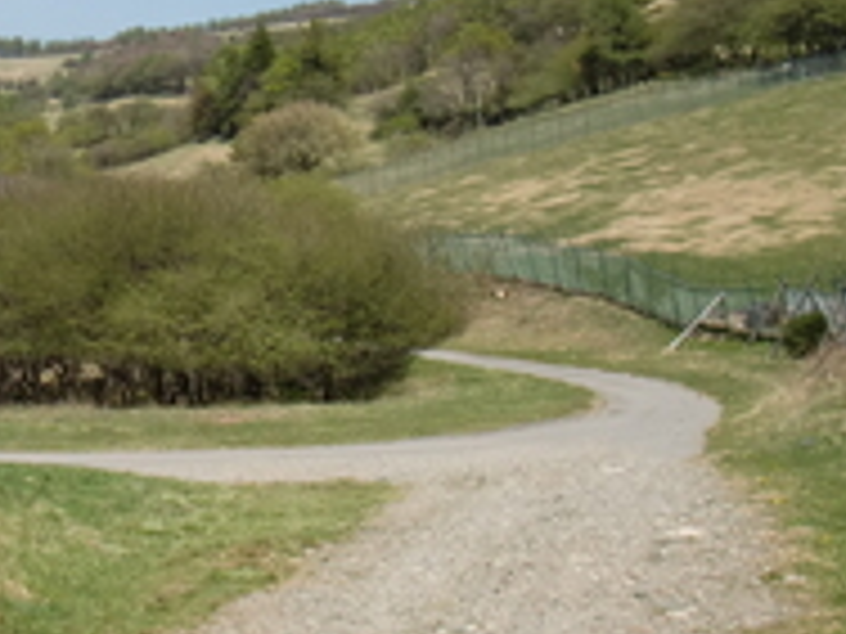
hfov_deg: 19.0
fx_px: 2468
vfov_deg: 14.6
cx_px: 32
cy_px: 205
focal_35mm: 101
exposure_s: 1/500
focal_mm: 6.66
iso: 64
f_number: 3.9
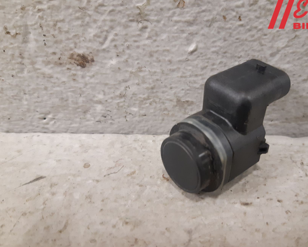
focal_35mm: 32
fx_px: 292
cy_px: 143
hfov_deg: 55.1
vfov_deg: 45.6
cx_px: 190
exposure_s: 1/25
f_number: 1.7
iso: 200
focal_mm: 3.93
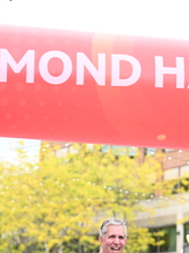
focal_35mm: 170
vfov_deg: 11.4
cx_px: 93
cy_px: 288
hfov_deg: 8.7
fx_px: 1240
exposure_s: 1/1000
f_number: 2.8
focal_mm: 70
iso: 400
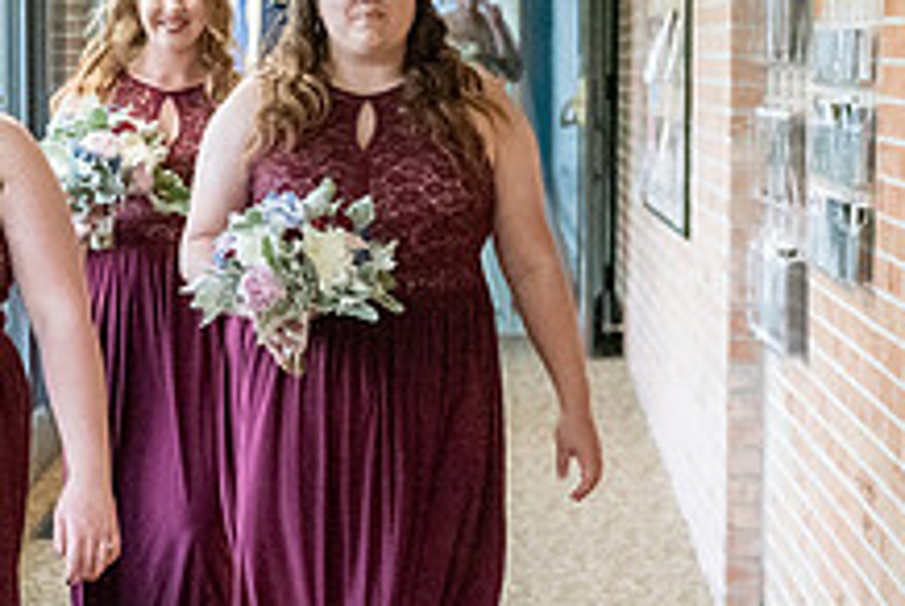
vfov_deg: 12.5
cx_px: 159
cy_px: 209
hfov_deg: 18.4
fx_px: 2769
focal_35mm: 110
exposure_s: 1/4000
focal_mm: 35
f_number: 2.8
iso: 6400
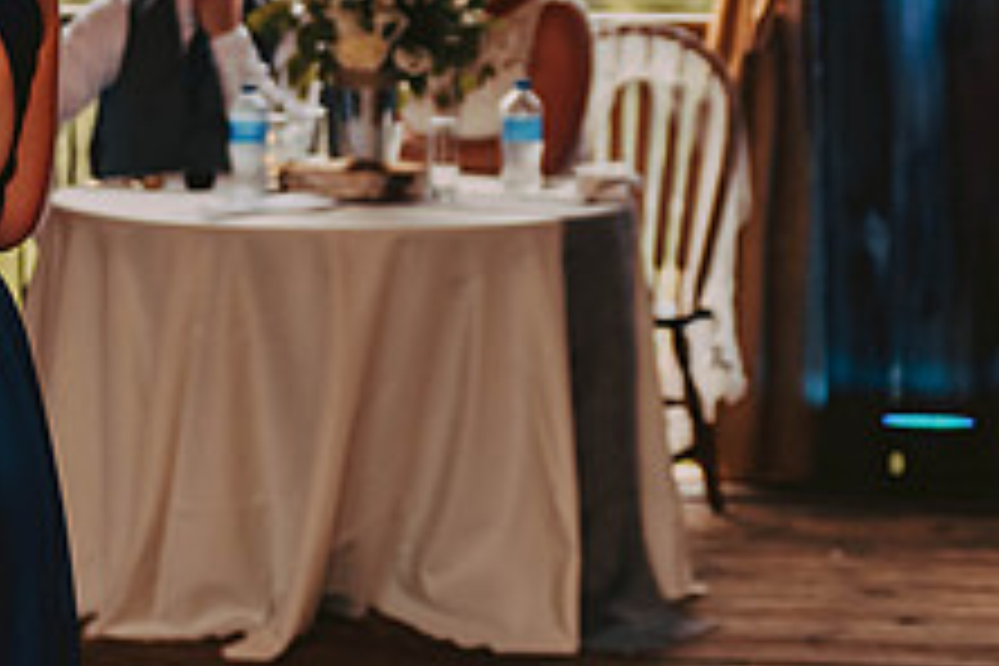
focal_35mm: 147
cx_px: -27
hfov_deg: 13.7
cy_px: 29
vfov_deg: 9.3
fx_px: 4079
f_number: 2.8
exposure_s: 1/200
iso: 800
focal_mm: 55
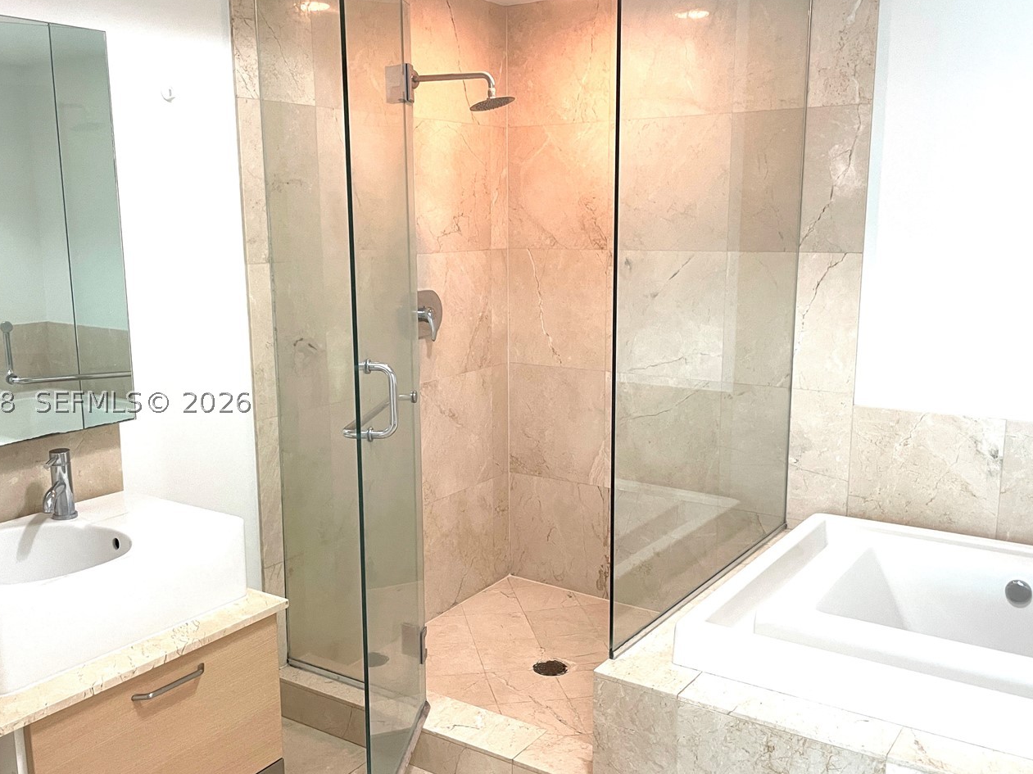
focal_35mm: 33
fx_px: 984
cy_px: 401
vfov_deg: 42.9
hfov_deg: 55.4
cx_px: 501
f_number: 1.6
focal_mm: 4.2
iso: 100
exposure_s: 1/60
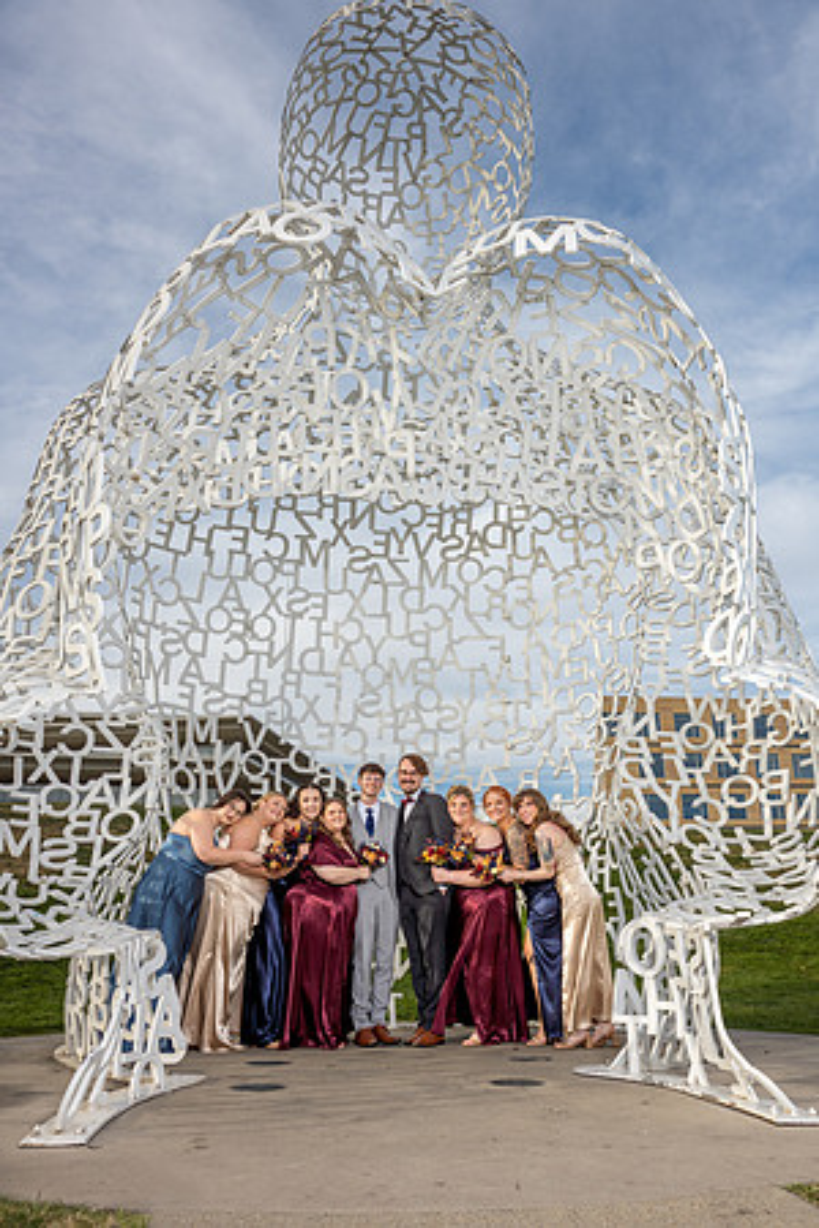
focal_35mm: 24
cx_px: 410
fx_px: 819
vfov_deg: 73.7
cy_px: 614
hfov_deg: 53.1
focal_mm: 24
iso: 100
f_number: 6.3
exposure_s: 1/250
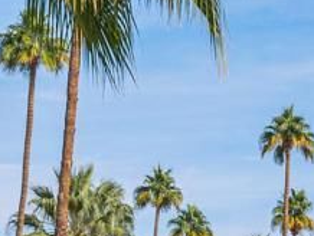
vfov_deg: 5.4
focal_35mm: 271
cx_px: 413
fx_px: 2461
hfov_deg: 7.2
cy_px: 368
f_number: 8
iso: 100
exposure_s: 1/200
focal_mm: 59
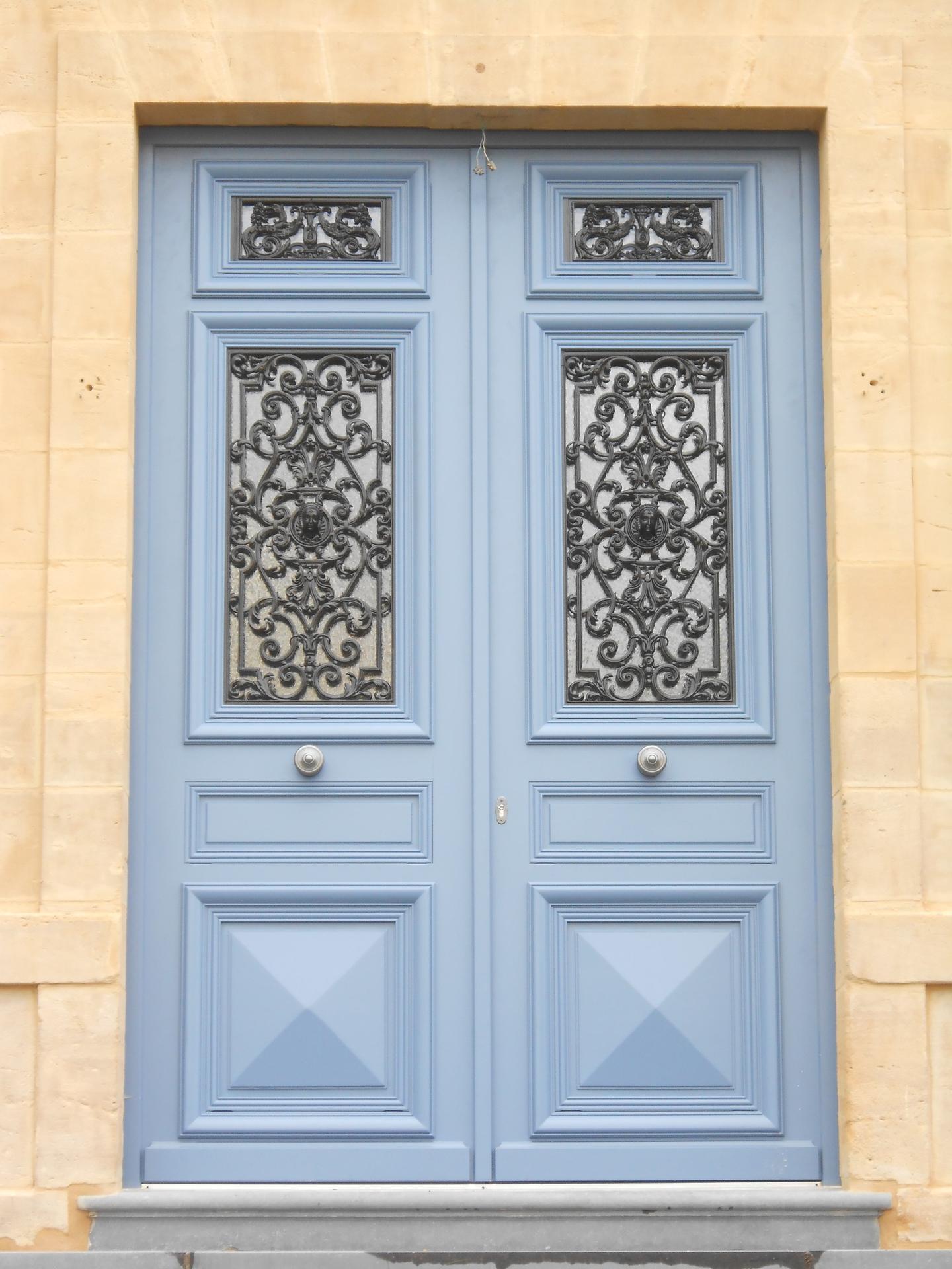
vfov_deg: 21.1
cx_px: 476
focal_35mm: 93
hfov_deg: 15.9
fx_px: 3410
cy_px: 634
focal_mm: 16.5
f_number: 4.6
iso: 160
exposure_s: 1/60
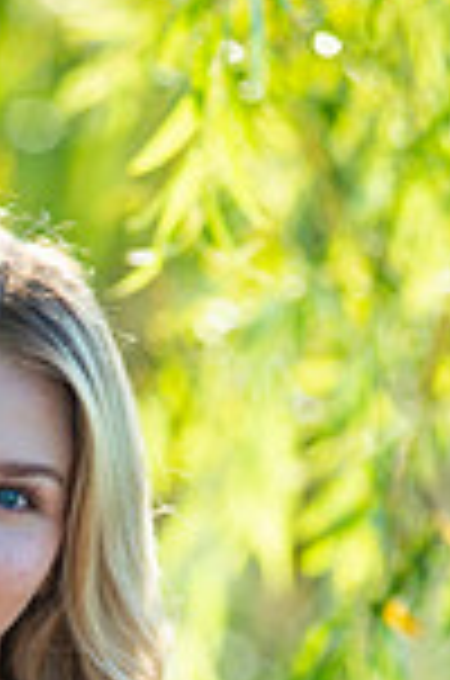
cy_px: 910
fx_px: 8156
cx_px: -99
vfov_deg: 4.7
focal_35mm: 433
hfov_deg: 3.2
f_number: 4
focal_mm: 145
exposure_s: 1/800
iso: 160
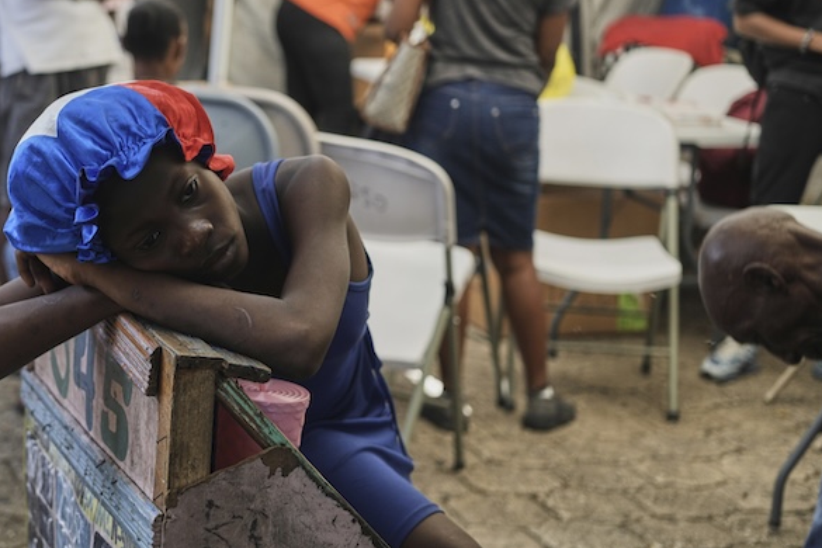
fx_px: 1758
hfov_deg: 25.9
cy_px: 238
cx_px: 180
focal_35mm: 77
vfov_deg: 17.7
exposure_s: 1/200
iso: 125
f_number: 2.8
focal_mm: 46
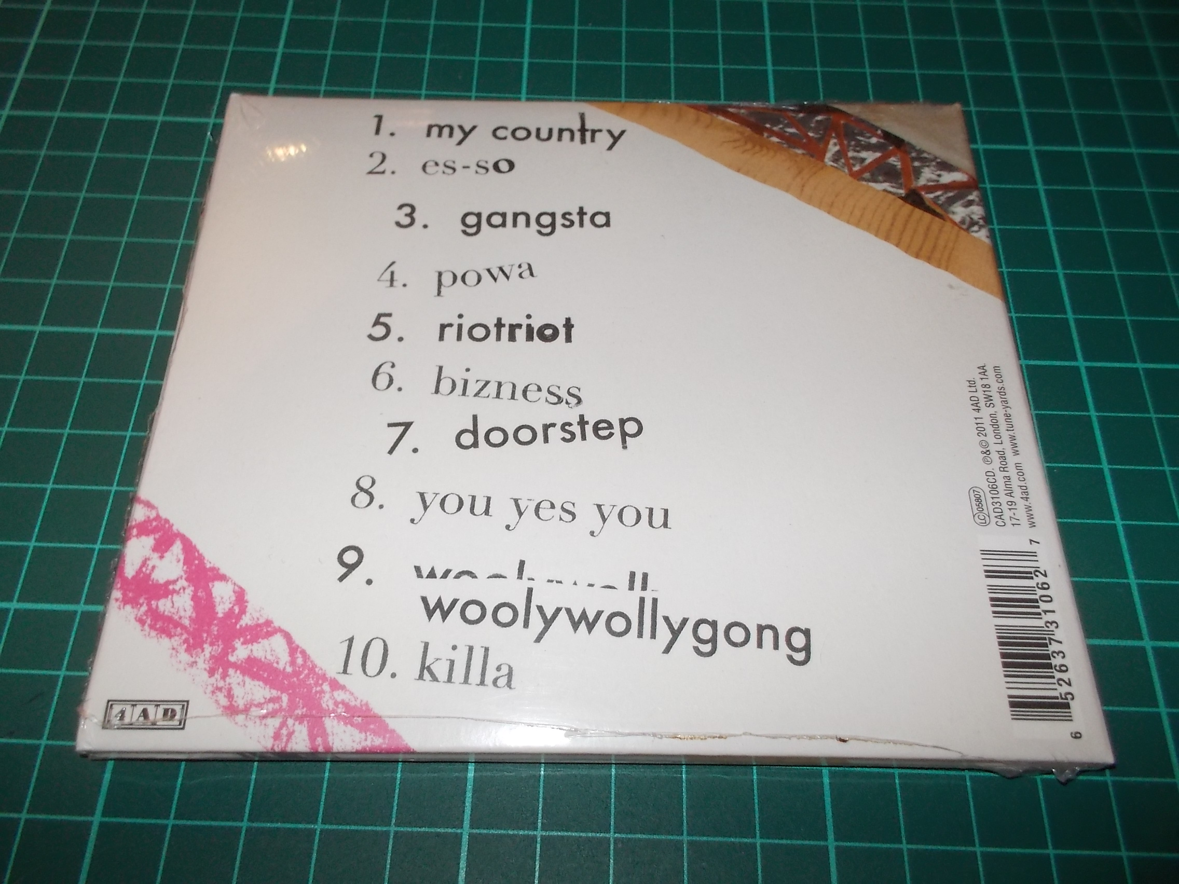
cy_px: 442
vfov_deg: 48.2
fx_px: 988
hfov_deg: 61.7
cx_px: 590
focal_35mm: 29
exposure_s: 1/30
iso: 200
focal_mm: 4.1
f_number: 3.3
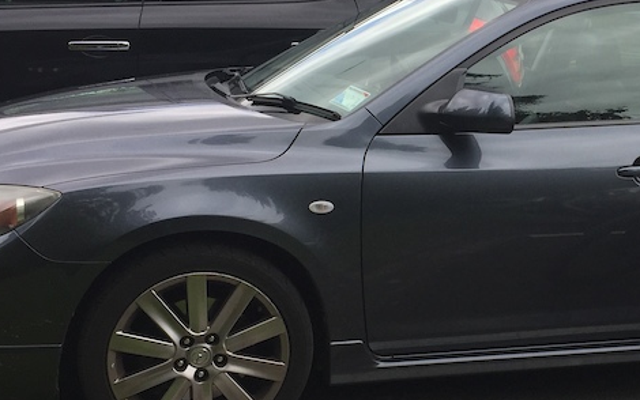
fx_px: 1169
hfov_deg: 30.0
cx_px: 505
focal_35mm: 67
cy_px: 190
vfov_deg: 19.4
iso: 32
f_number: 2.2
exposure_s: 1/842
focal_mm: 4.15
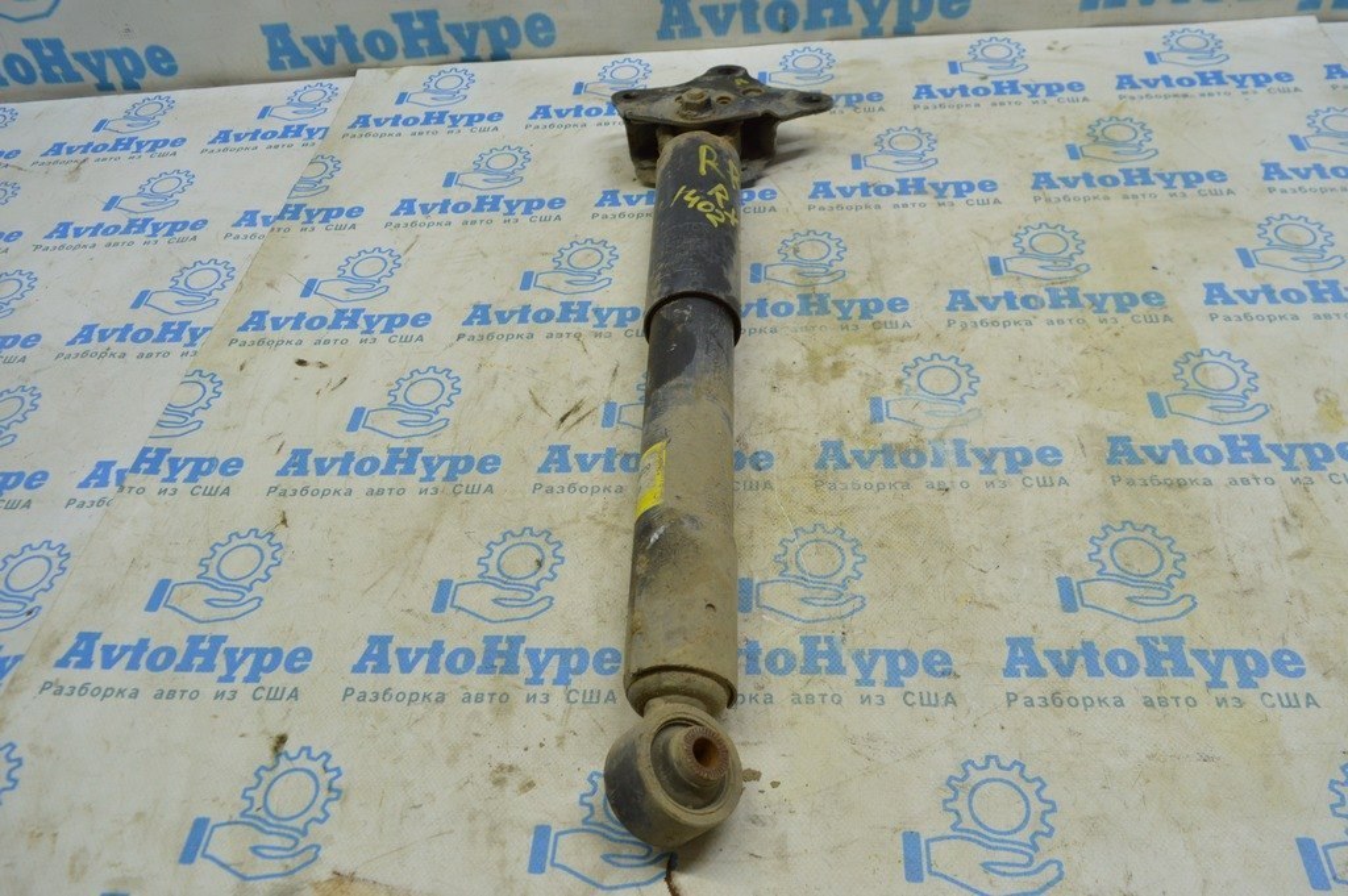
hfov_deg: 67.4
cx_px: 674
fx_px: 1010
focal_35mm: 27
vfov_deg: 47.9
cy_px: 448
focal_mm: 18
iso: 400
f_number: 5.6
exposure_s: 1/30
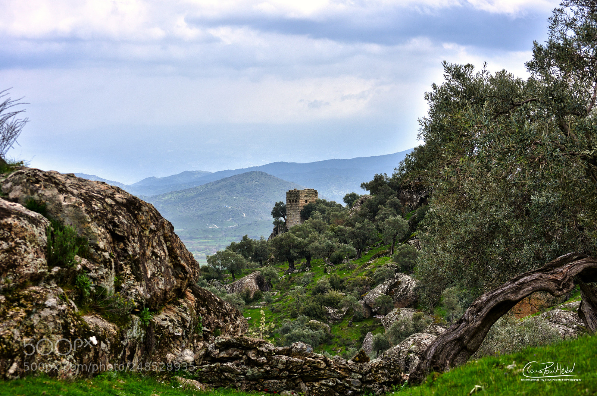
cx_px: 298
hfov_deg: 24.7
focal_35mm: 82
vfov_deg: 16.5
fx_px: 1366
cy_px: 198
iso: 100
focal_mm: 55
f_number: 8
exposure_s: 1/250
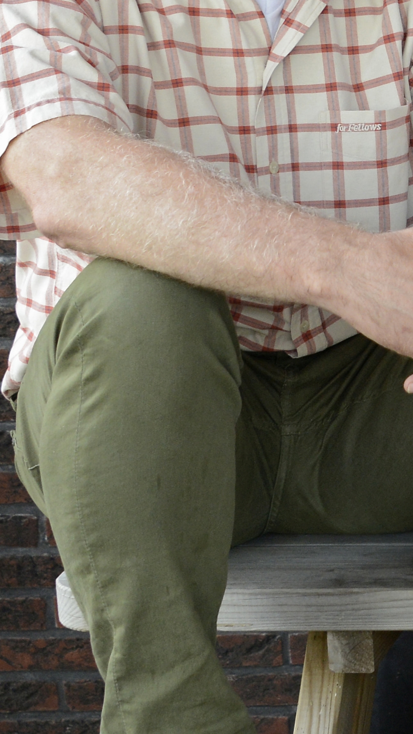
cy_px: 102
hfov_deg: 8.2
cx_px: 922
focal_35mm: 138
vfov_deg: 15.4
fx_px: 2686
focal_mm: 32
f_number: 5.6
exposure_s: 1/250
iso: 800
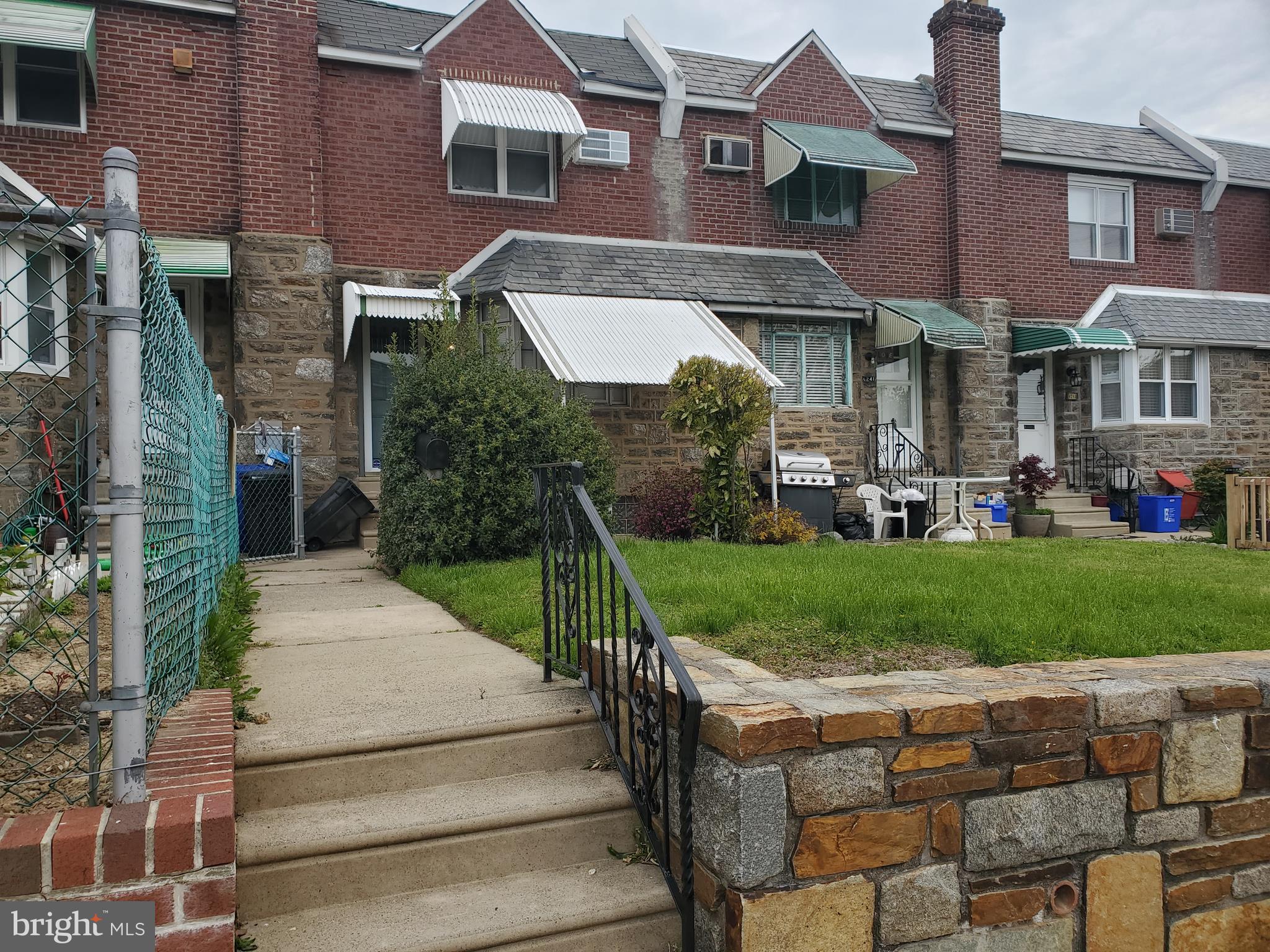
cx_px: 635
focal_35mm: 26
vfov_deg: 53.1
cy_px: 476
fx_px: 954
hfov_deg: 67.3
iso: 50
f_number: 2.4
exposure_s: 1/581
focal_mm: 4.3
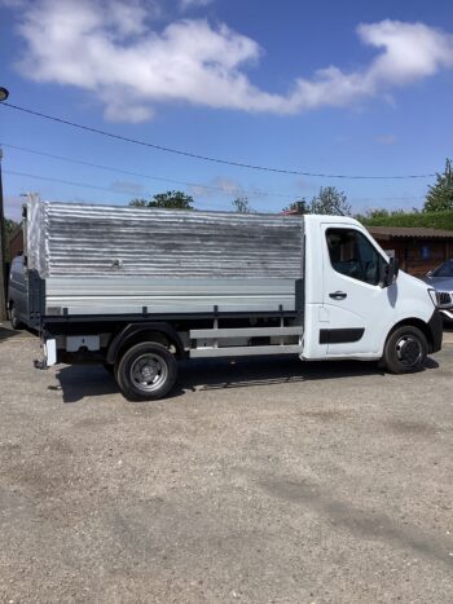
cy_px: 302
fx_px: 541
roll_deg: -0.7
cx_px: 226
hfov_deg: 45.4
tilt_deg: -2.7
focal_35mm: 31
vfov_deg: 58.4
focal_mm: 3.3
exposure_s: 1/2146
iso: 25
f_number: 2.4
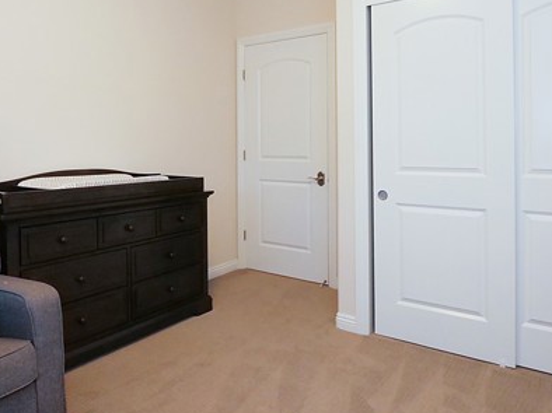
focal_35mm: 26
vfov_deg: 52.6
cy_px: 164
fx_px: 414
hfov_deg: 67.3
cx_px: 259
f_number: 9
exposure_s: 1/15
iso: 1600
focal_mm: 8
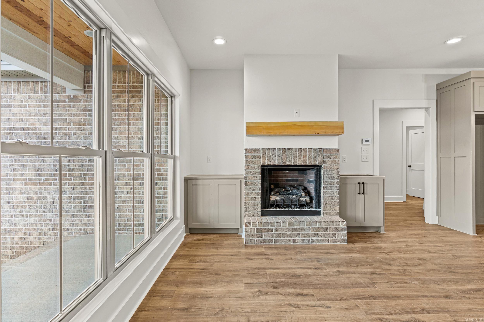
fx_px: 242
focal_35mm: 18
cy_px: 161
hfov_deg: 90.0
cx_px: 242
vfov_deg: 67.4
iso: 250
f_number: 9
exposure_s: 1/4
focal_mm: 12
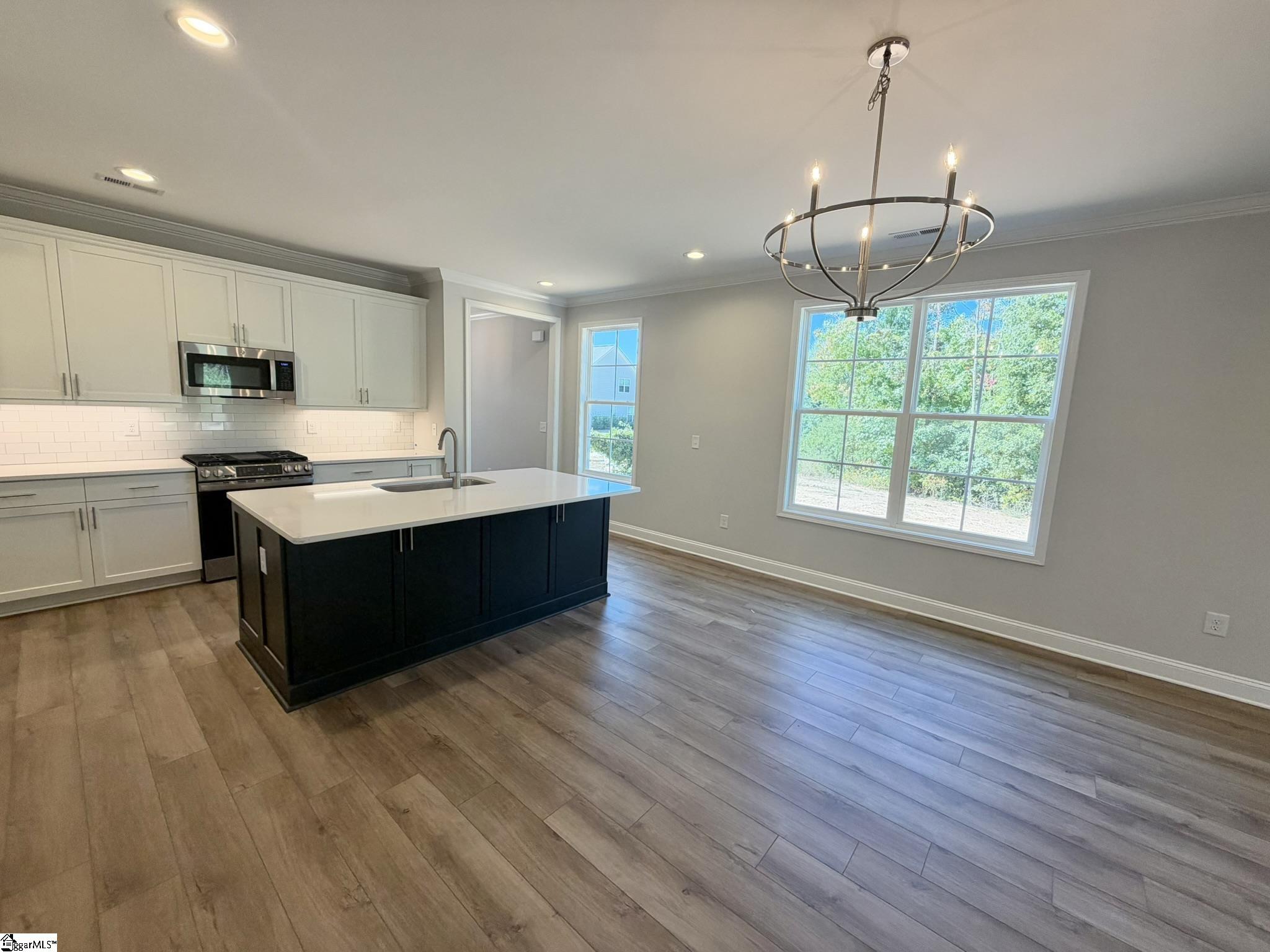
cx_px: 635
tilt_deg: -8.0
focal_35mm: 14
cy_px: 476
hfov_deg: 102.1
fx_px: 514
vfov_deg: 85.7
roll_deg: -2.3
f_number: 2.2
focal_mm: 2.22
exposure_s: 1/120
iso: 80
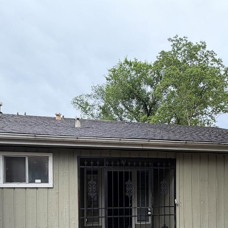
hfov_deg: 53.4
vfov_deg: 49.5
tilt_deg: -1.0
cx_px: 145
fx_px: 224
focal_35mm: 30
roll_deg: +0.6
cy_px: 195
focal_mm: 2.22
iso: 40
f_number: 2.2
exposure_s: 1/239
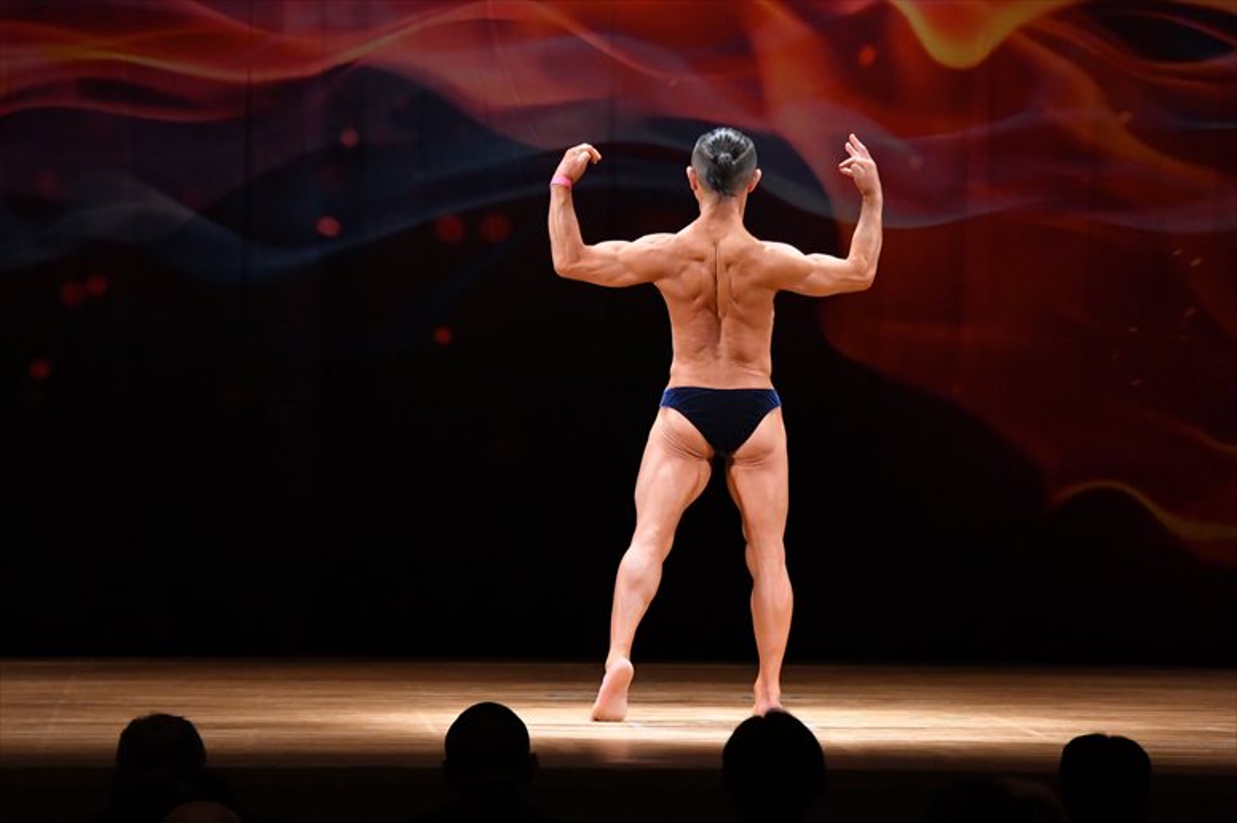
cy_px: 412
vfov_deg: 6.8
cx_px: 618
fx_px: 6938
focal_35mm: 202
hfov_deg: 10.2
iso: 4000
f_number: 5.6
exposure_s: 1/400
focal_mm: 135
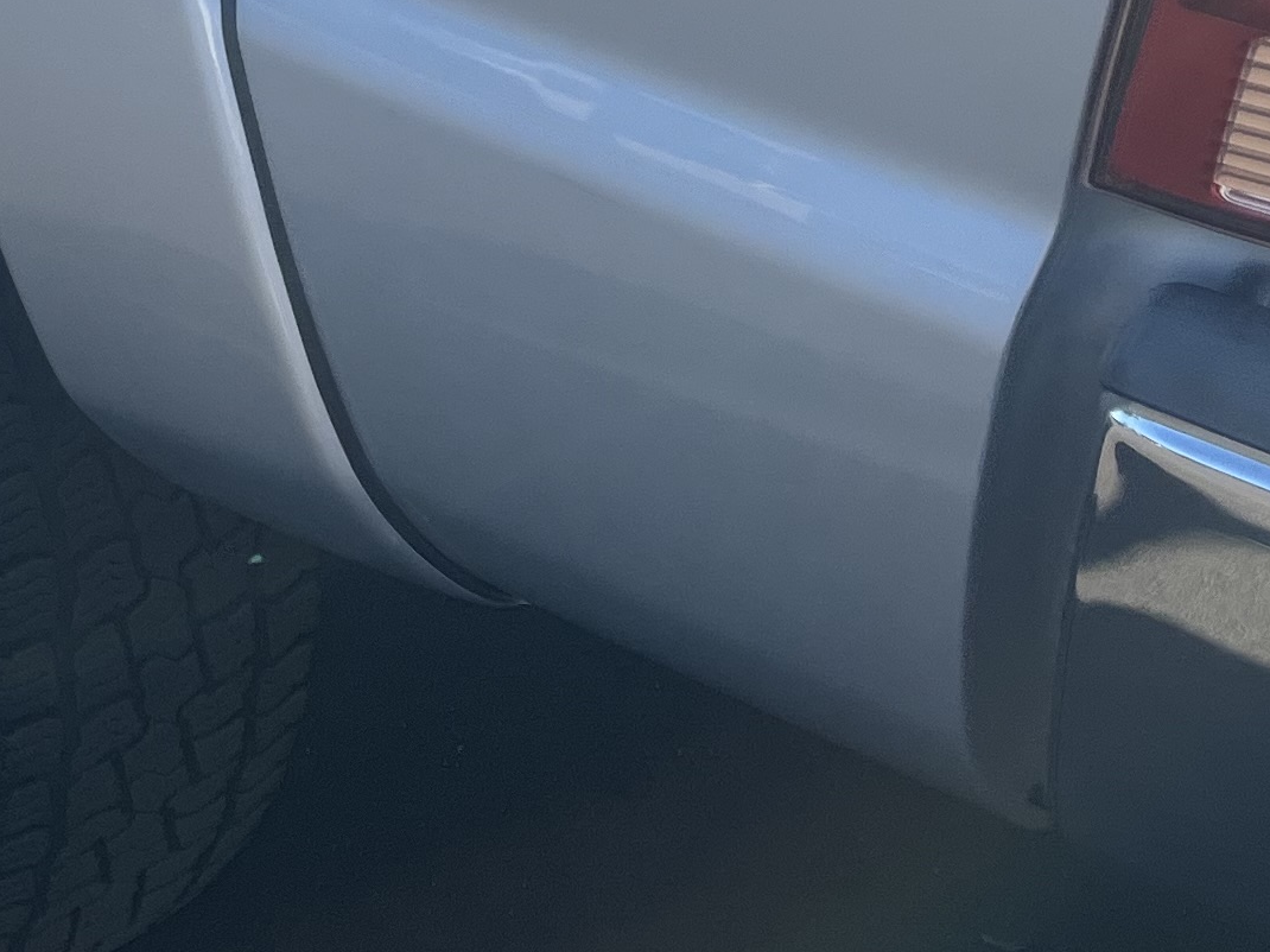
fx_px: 3595
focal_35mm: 98
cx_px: -201
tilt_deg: -14.4
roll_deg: +3.2
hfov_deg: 19.1
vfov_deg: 13.7
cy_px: -681
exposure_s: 1/1695
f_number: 1.6
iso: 50
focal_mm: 5.1
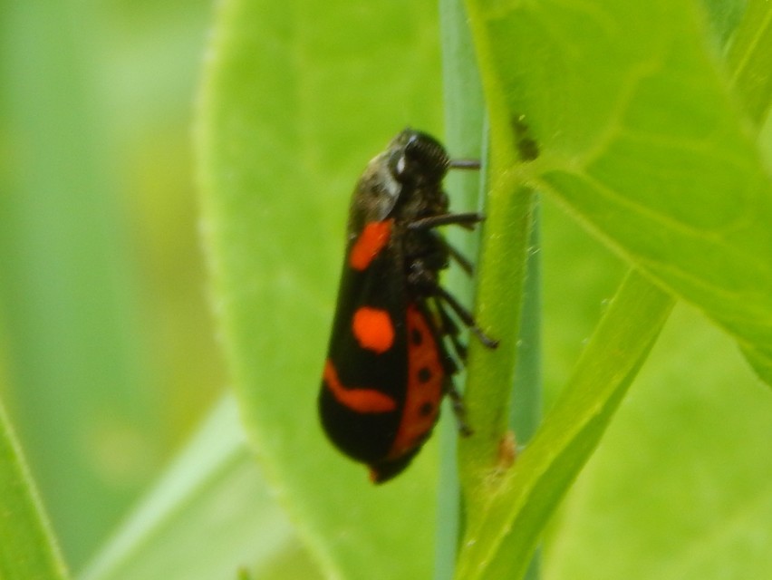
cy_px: 290
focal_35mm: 182
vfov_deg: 8.2
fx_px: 4061
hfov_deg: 10.9
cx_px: 386
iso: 125
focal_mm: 32.8
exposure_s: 1/50
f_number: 5.3
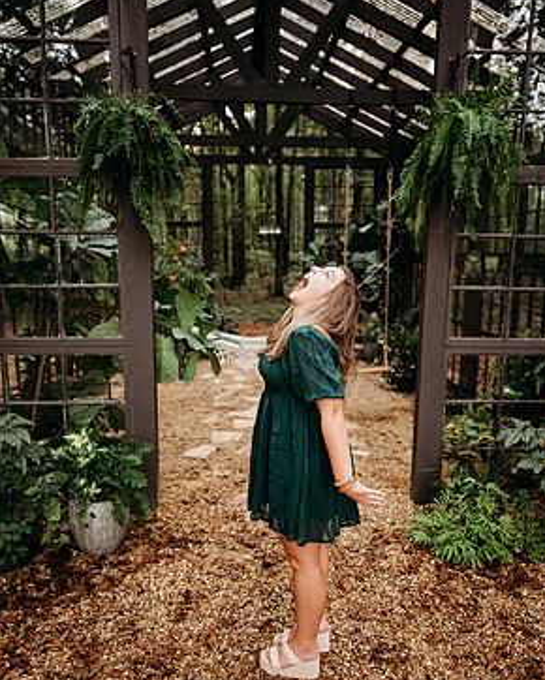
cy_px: 355
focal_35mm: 28
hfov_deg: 51.6
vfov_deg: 62.2
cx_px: 280
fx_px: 564
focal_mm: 24
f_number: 2.2
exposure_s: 1/250
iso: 320
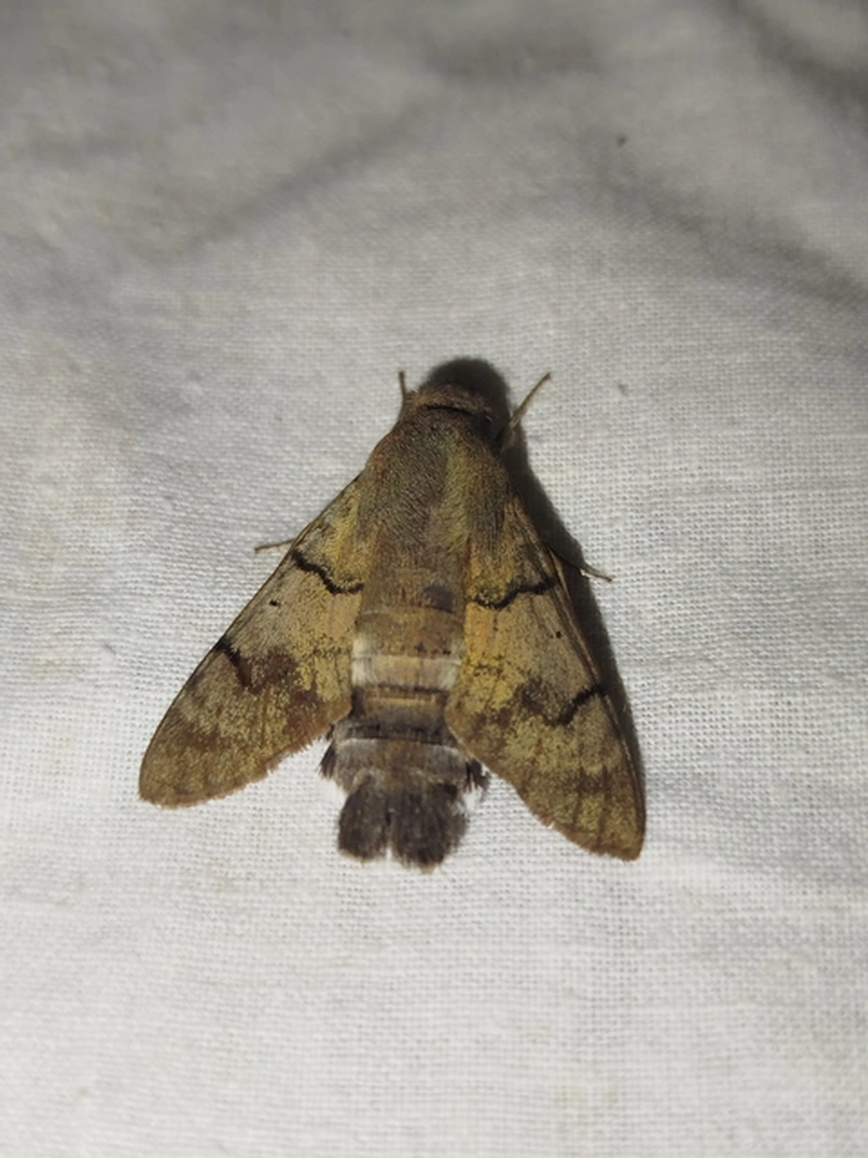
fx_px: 1505
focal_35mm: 45
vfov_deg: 42.1
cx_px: 434
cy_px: 579
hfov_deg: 32.2
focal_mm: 5.31
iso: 50
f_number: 1.7
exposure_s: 1/50
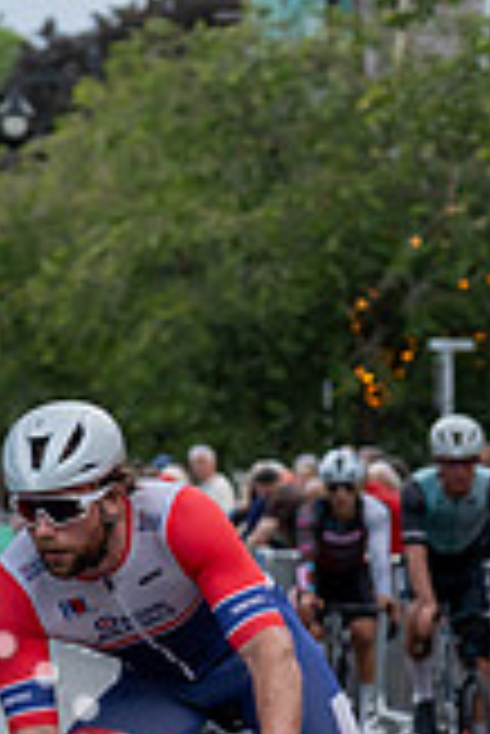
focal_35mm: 290
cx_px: 12
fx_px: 5908
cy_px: 617
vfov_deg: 7.1
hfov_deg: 4.7
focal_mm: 70
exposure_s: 1/800
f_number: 3.5
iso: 1600
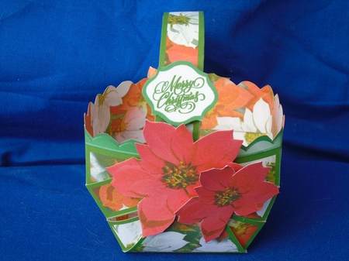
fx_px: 685
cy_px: 130
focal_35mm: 68
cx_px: 174
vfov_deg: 21.6
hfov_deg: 28.6
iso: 100
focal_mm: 12
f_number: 5.5
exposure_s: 1/160
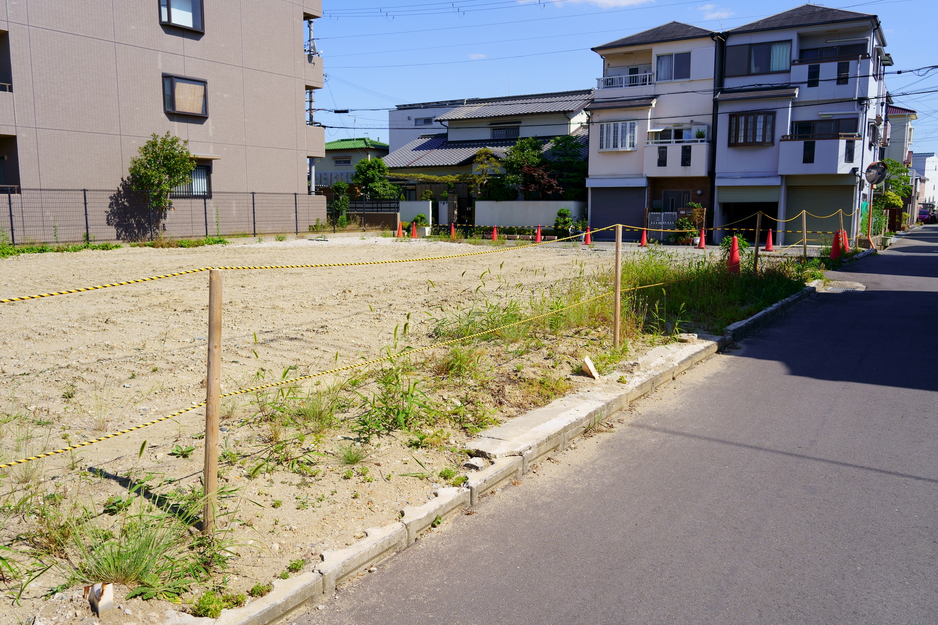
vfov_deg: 46.4
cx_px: 469
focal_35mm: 28
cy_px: 312
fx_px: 729
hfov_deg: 65.5
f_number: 7.1
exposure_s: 1/500
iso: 100
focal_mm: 28
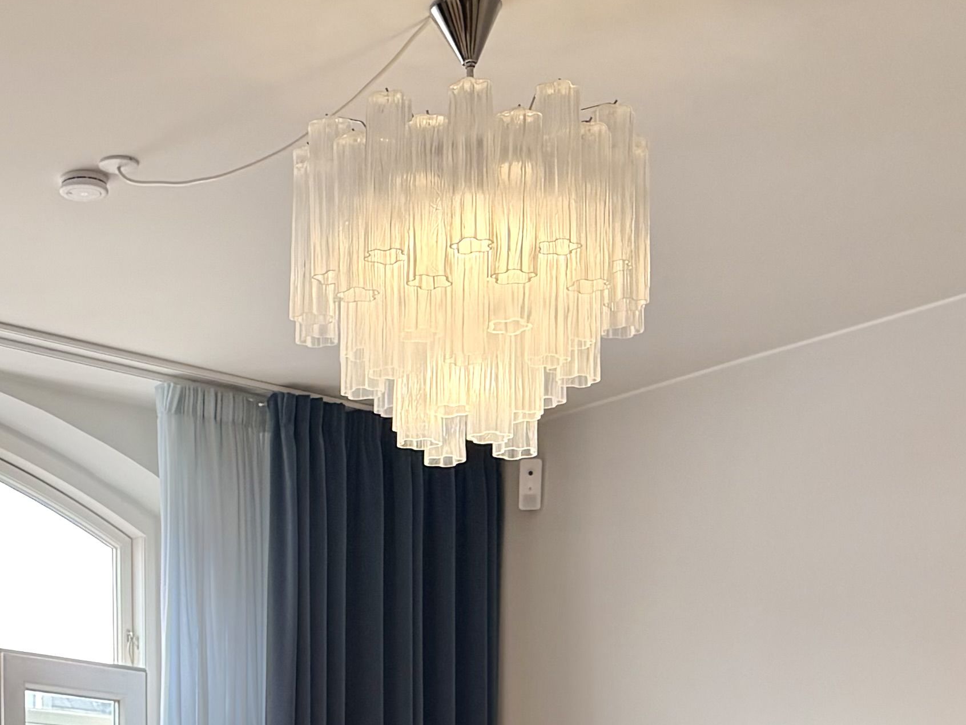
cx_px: 206
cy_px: 1063
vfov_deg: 16.7
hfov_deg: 23.8
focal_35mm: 81
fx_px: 2260
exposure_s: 1/200
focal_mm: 6.76
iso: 100
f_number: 1.78
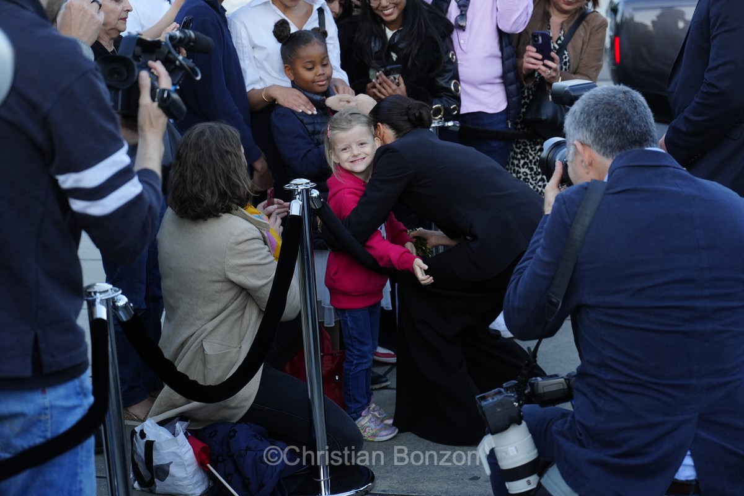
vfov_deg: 19.5
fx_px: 1447
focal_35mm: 70
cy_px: 248
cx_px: 372
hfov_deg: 28.8
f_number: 4
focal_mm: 70
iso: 1250
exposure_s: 1/800
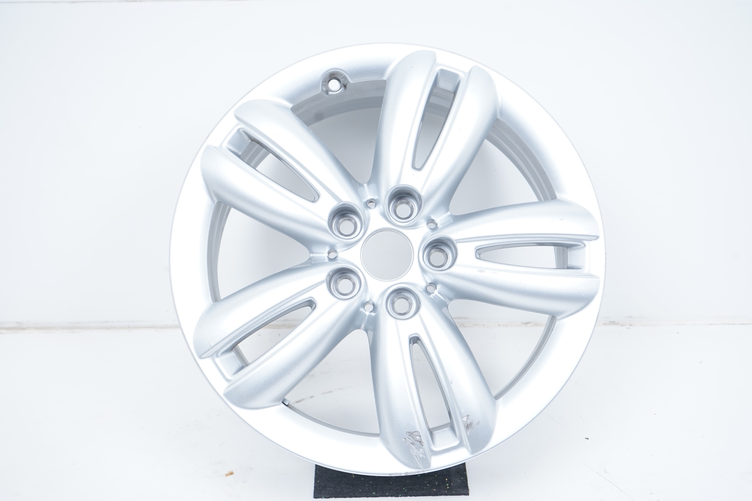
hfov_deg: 40.3
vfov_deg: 27.5
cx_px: 376
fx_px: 1023
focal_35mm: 49
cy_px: 250
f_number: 7.1
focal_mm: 49
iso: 250
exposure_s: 1/125
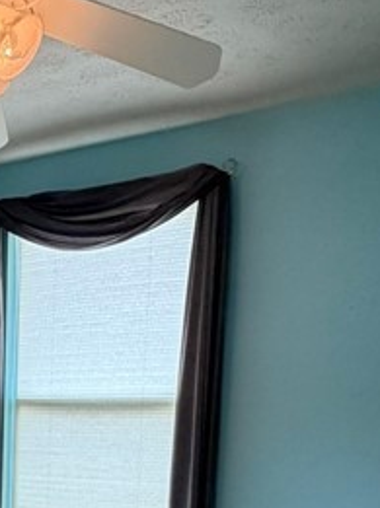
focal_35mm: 55
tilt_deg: -11.4
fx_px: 807
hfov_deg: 24.4
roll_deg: -0.5
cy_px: 586
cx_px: -58
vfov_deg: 30.5
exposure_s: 1/60
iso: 250
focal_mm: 2.22
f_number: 2.2
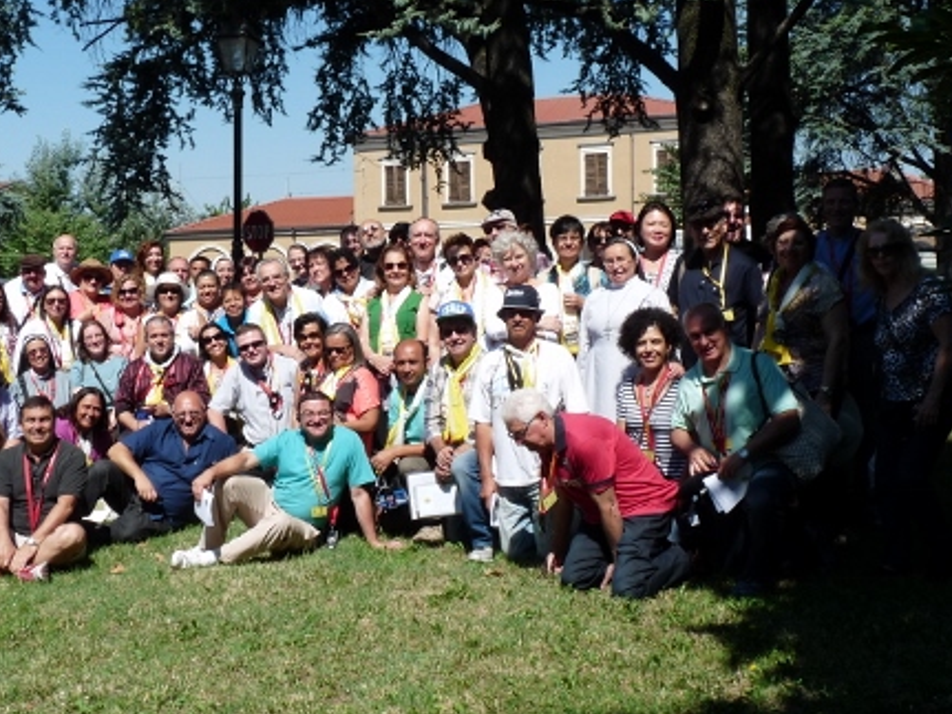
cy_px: 365
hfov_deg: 41.1
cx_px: 380
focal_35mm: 46
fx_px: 1265
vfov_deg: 31.5
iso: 100
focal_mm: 5.4
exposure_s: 1/320
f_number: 5.6
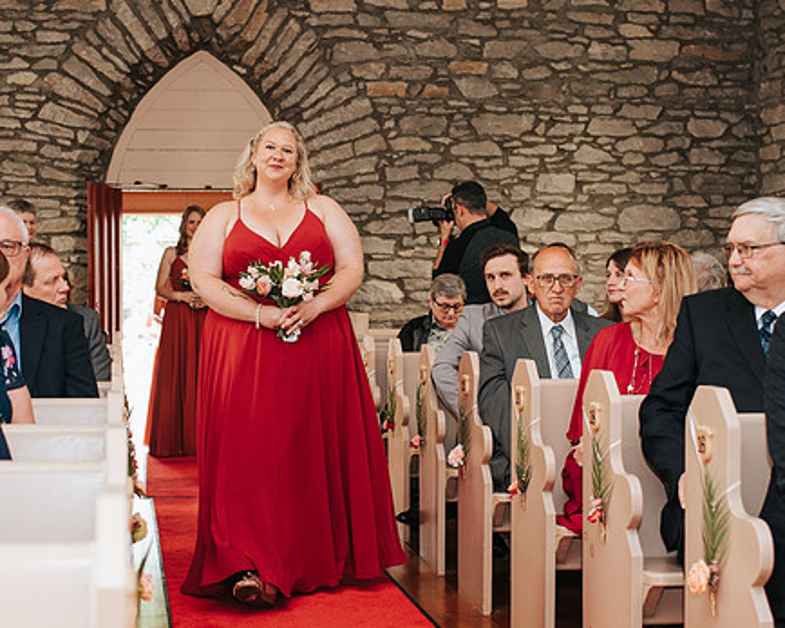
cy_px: 267
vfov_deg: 23.5
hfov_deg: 29.1
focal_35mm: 65
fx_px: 1510
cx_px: 323
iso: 1000
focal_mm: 35
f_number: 2.8
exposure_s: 1/200
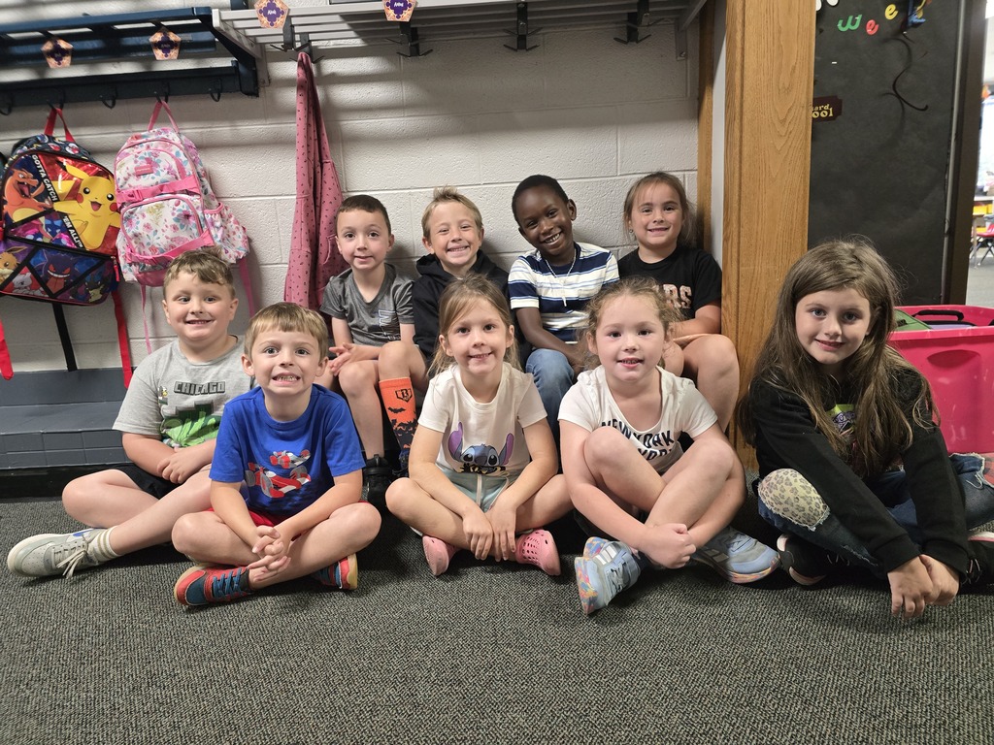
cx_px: 497
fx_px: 660
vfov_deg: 58.9
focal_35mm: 23
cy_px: 372
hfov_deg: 73.9
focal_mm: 6.3
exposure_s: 1/120
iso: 1000
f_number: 1.7
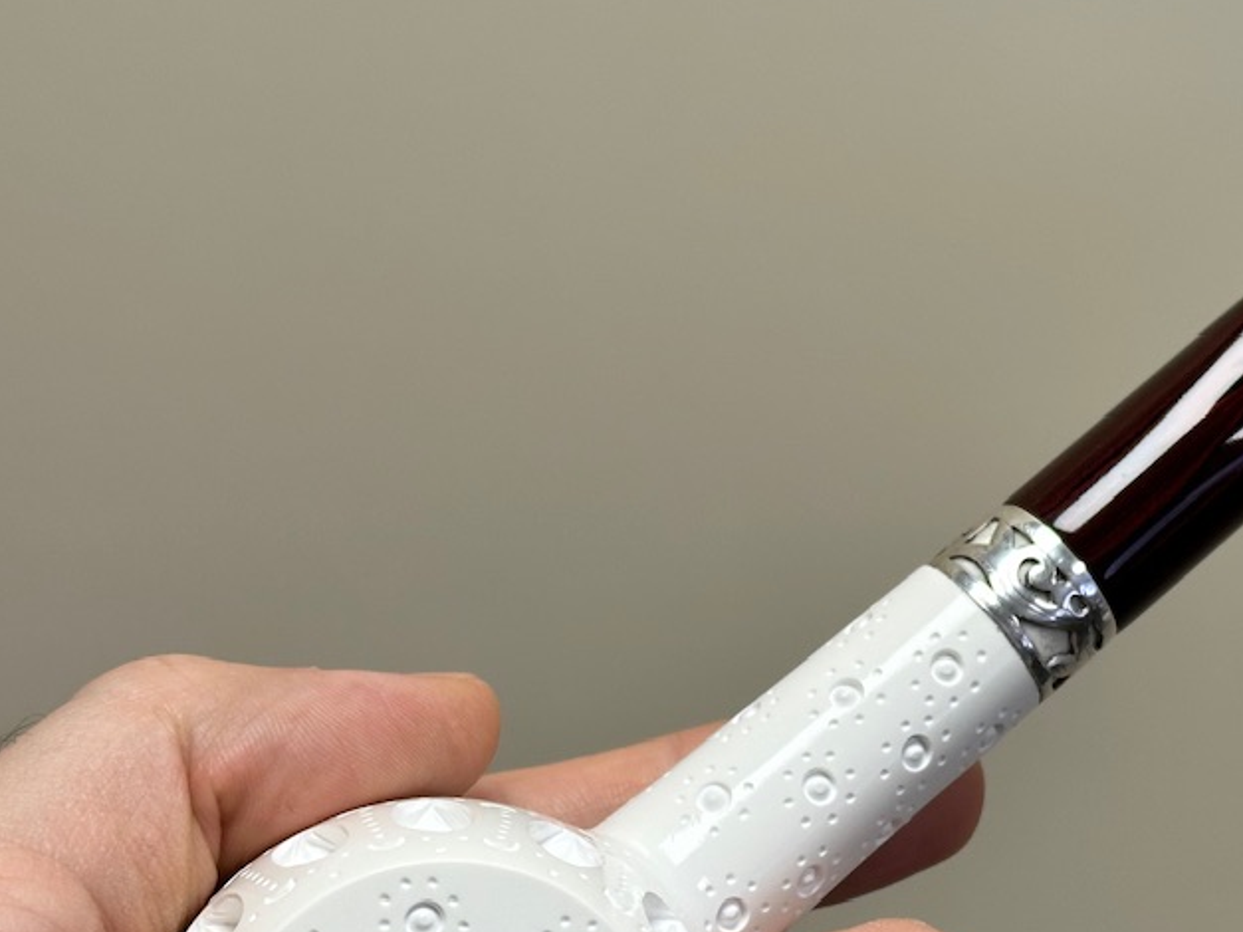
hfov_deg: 20.0
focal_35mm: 98
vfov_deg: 15.0
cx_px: 848
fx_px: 3518
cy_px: 732
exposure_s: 1/100
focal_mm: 6.86
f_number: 1.78
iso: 50
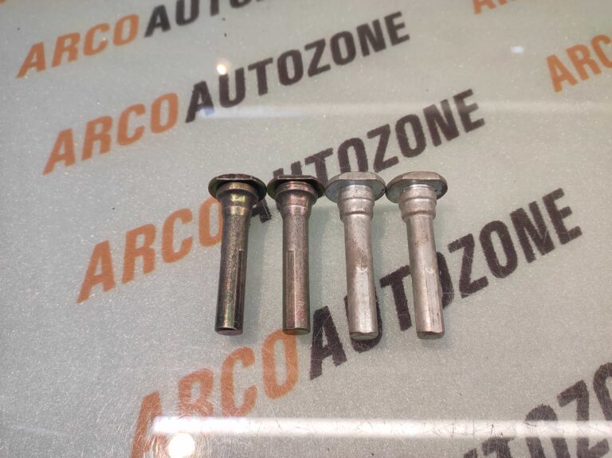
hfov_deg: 91.1
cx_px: 306
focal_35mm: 17
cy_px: 229
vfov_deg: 74.7
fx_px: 300
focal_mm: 4.74
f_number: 1.79
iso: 113
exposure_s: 1/33
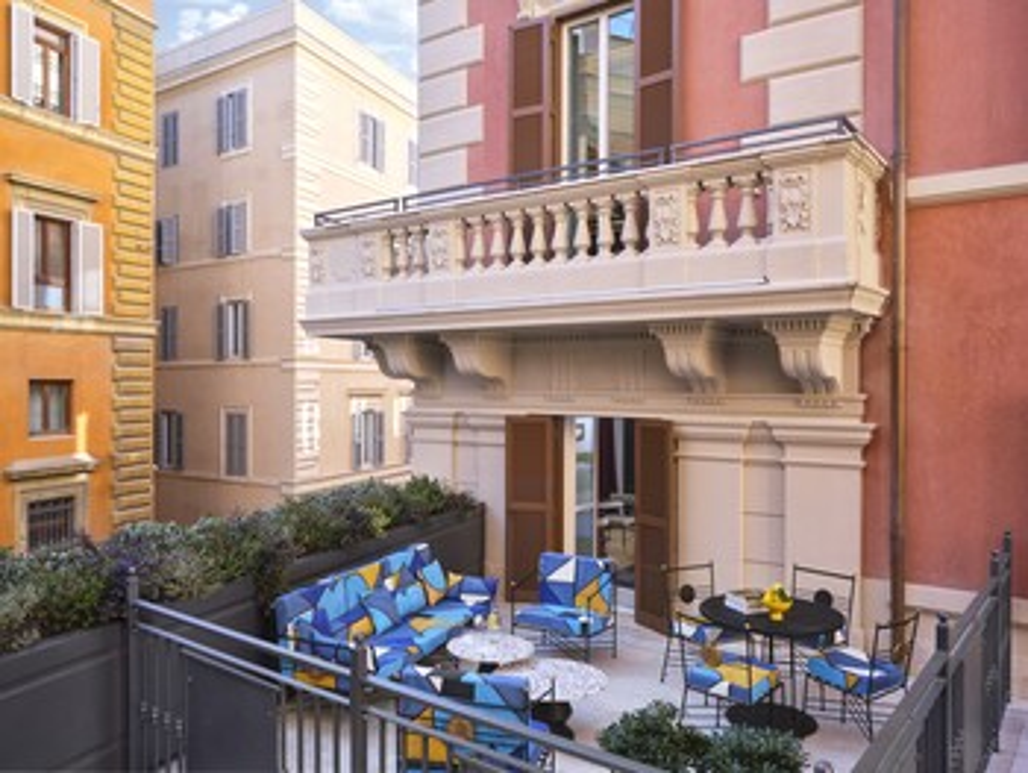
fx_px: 773
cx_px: 514
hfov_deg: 67.3
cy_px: 386
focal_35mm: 26
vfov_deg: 53.1
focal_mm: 32.6
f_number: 22
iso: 400
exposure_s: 1/25
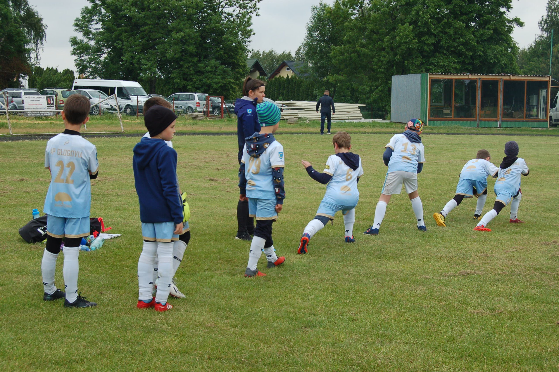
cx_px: 280
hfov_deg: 35.1
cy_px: 186
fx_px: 884
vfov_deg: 23.7
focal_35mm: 57
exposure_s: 1/160
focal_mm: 38
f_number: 10
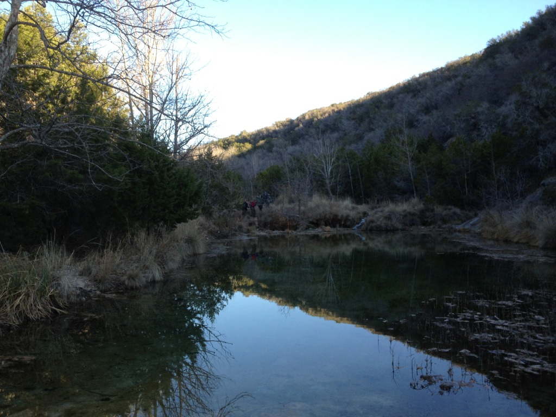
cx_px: 278
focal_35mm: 35
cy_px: 208
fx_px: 562
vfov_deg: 40.7
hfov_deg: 52.6
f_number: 2.4
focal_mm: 4.28
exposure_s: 1/284
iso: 50
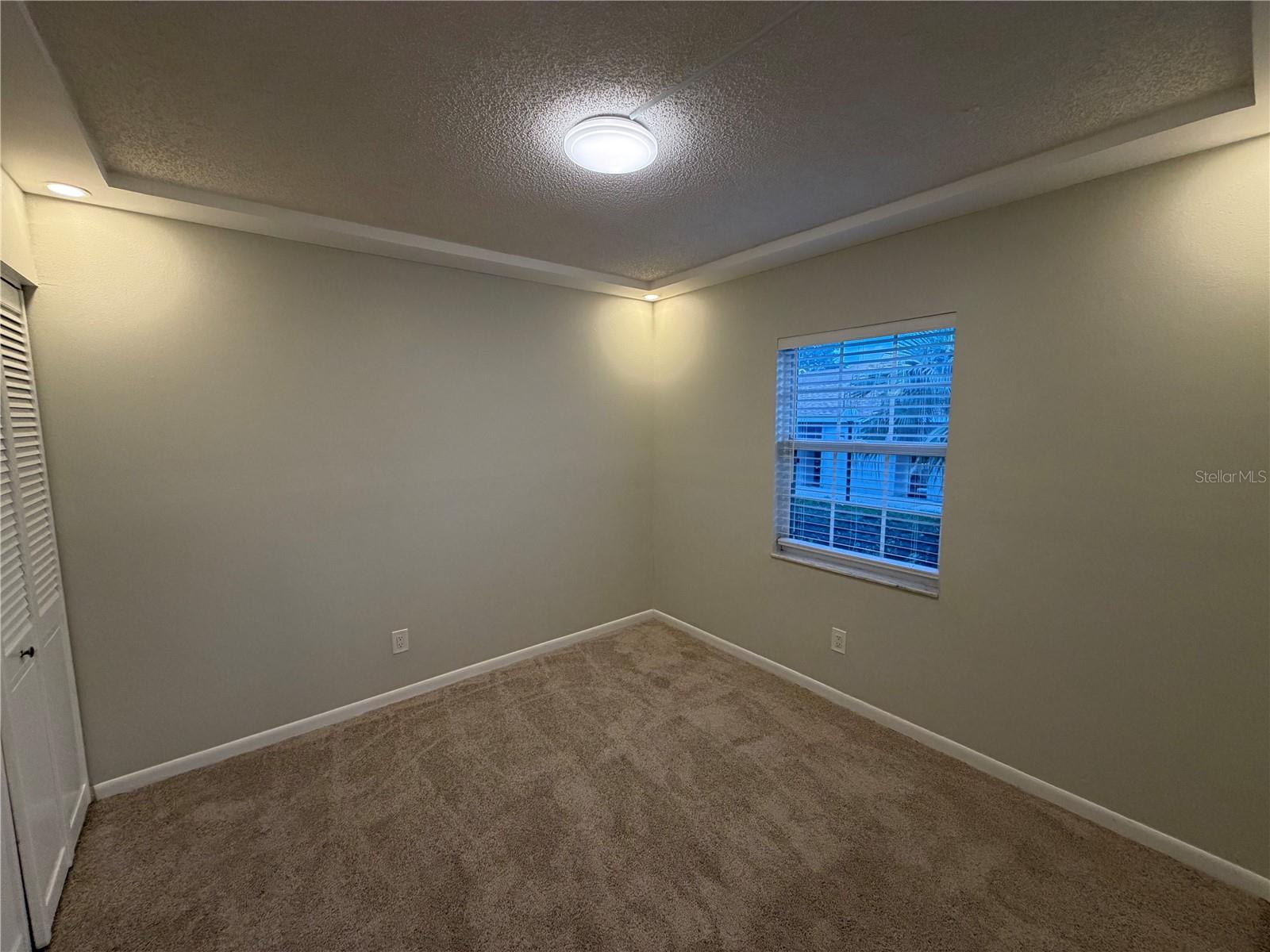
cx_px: 635
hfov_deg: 102.1
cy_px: 476
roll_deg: +0.9
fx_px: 514
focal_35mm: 14
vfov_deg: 85.7
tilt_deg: -5.8
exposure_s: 1/120
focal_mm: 2.22
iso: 250
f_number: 2.2
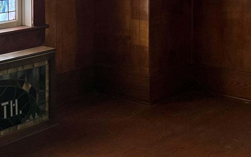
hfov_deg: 26.5
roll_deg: +0.2
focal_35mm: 78
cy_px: -22
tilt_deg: -5.7
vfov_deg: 16.2
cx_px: 122
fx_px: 533
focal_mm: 5.7
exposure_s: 1/60
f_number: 1.5
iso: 320
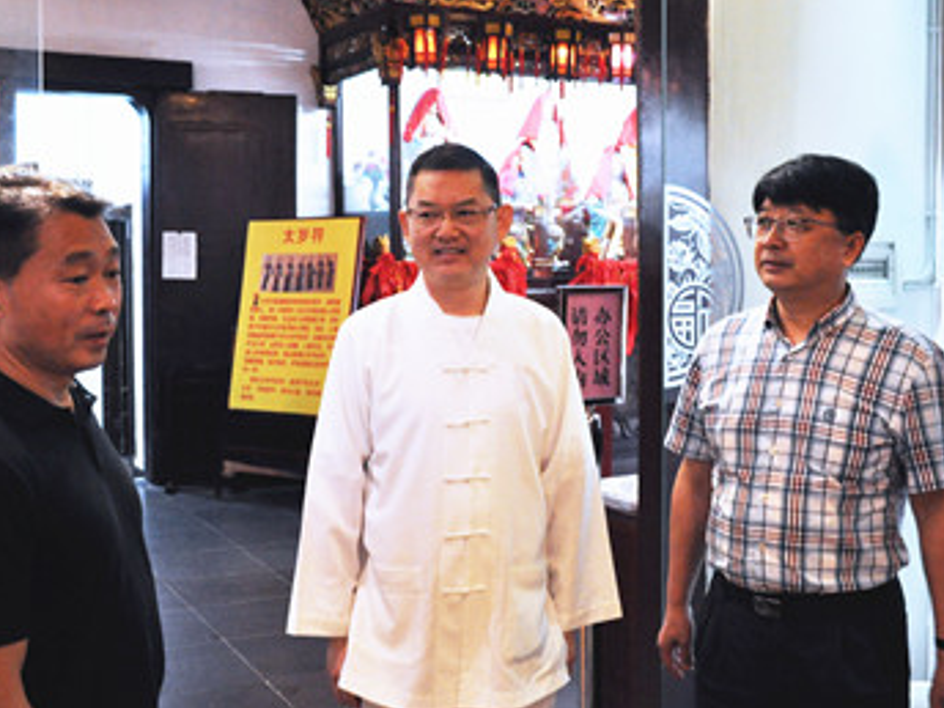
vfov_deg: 31.7
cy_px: 309
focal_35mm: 46
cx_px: 502
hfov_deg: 41.4
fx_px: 1247
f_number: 3.8
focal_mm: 21
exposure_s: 1/30
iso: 1400
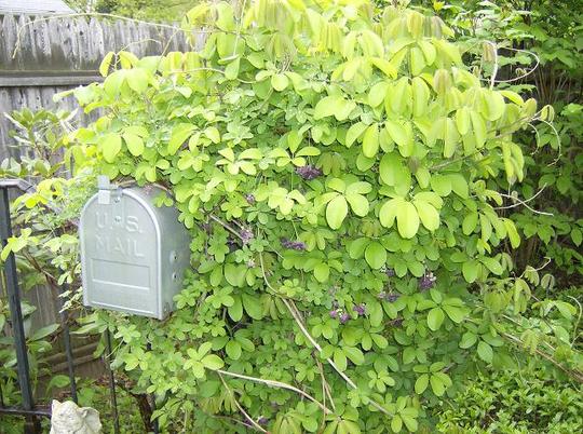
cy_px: 217
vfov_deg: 39.5
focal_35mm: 36
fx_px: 605
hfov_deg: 51.5
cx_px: 292
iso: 200
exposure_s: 1/60
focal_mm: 6
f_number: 2.8
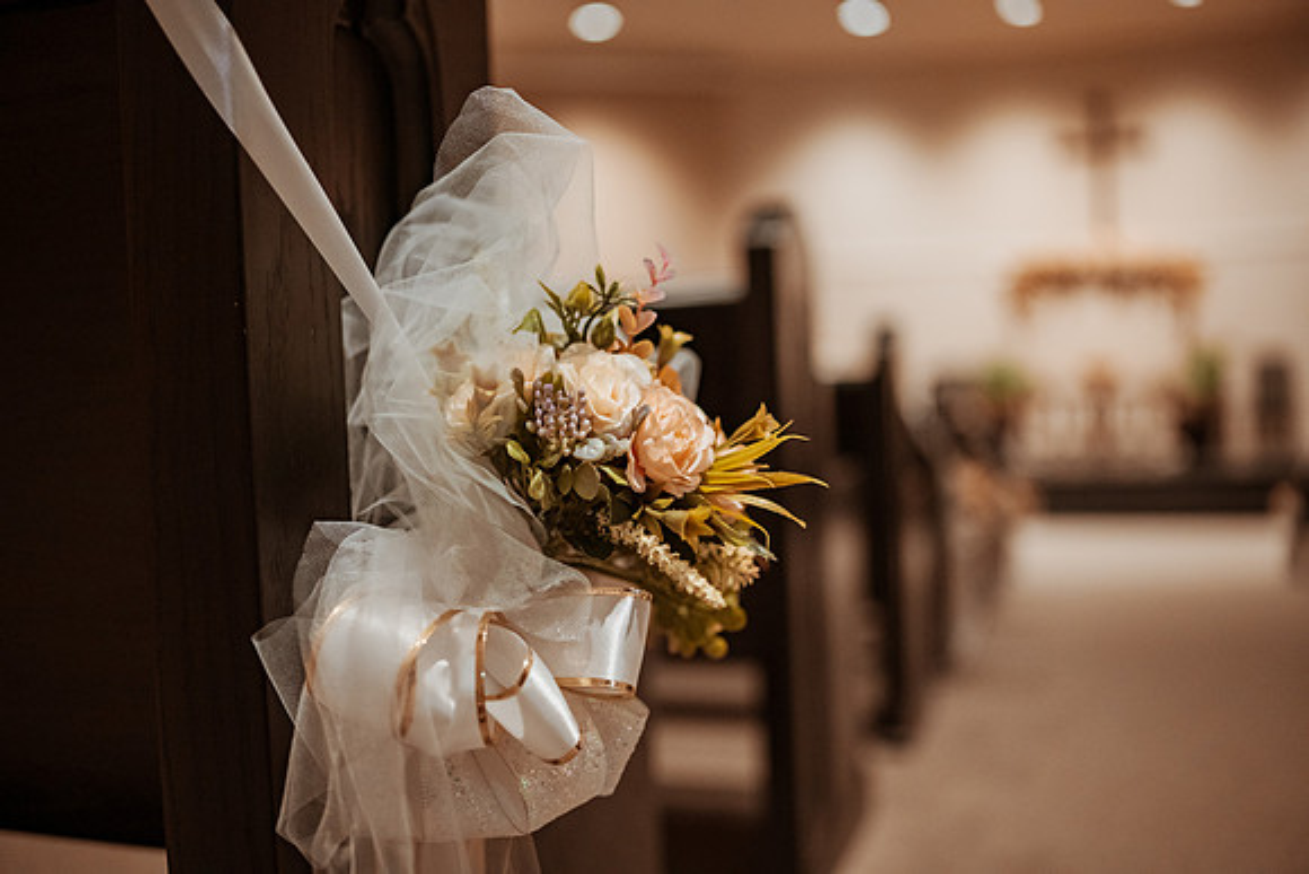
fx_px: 1273
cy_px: 437
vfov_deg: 37.9
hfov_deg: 54.4
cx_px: 654
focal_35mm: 35
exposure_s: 1/1250
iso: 2000
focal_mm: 35
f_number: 1.8
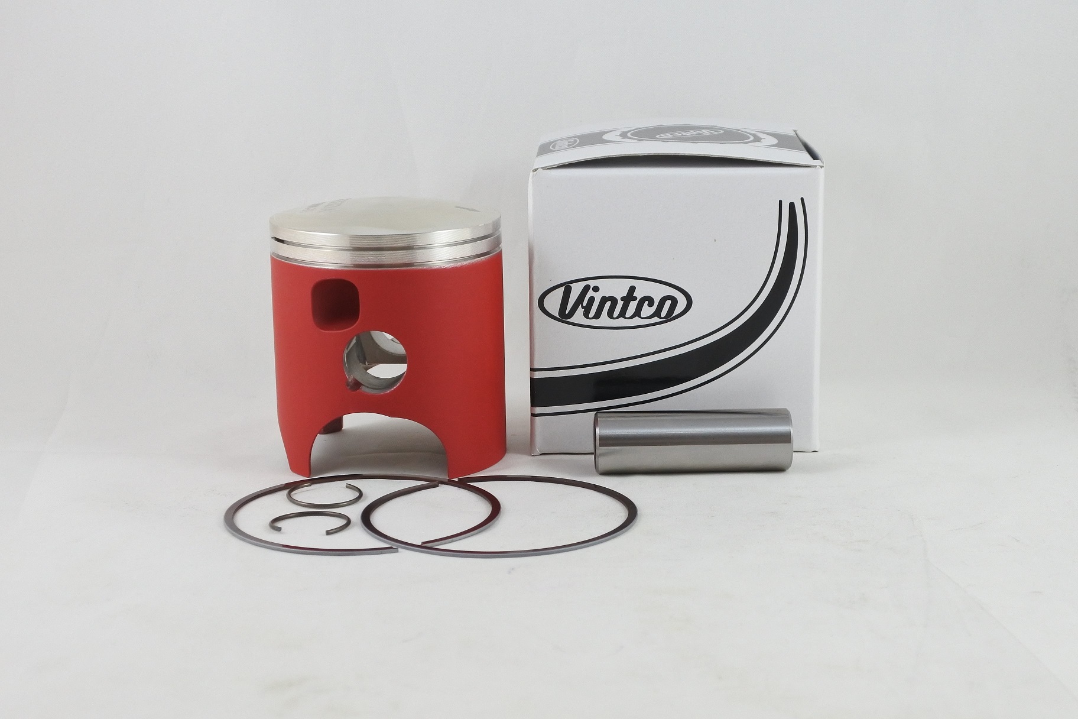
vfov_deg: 32.6
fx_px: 1228
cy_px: 360
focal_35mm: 41
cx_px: 539
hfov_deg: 47.4
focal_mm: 15.3
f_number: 4.2
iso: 400
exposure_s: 1/125
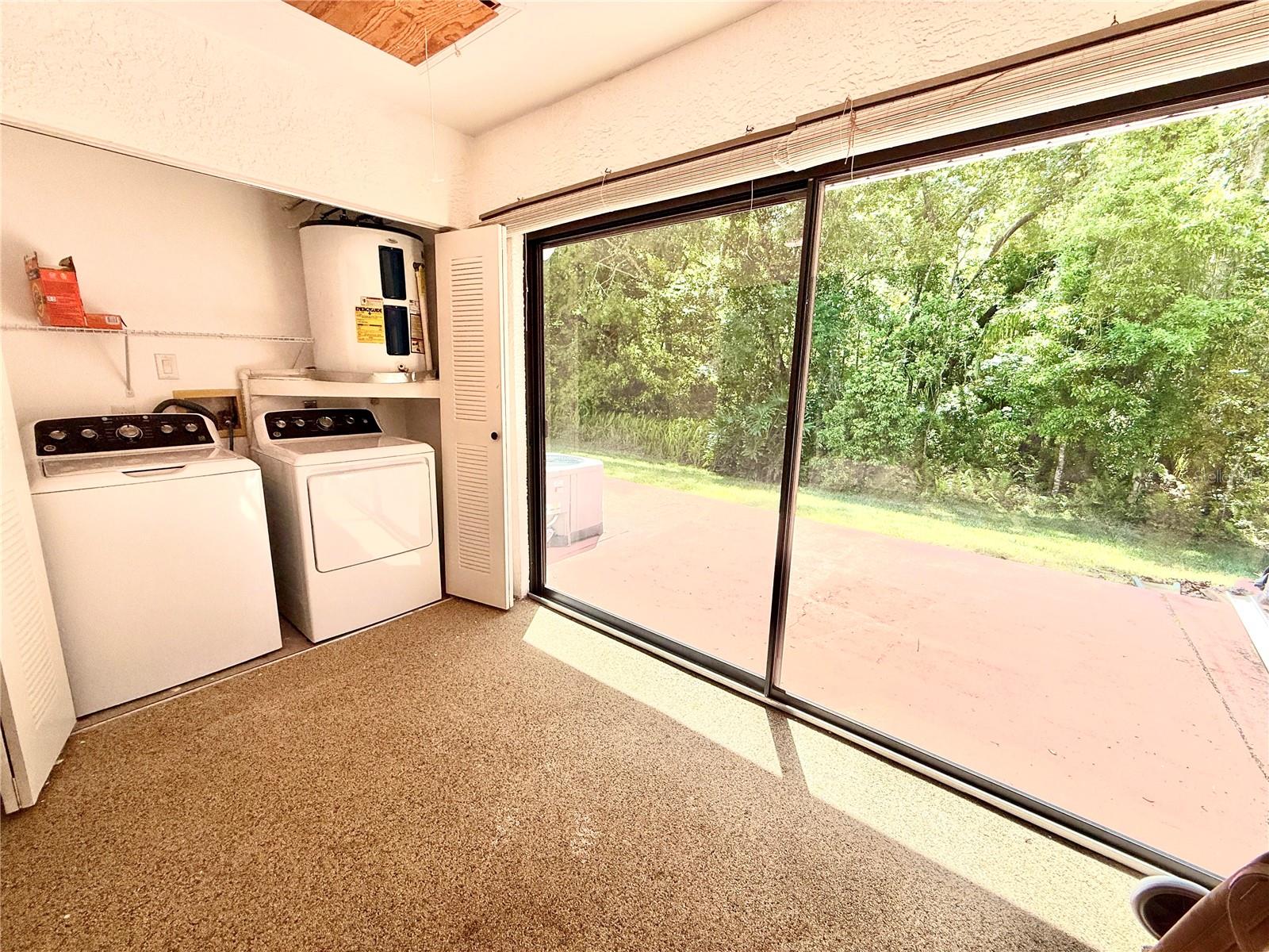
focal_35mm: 14
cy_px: 476
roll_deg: -1.1
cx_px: 634
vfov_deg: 85.7
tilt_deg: -12.1
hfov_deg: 102.1
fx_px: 513
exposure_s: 1/820
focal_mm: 2.22
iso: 50
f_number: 2.2
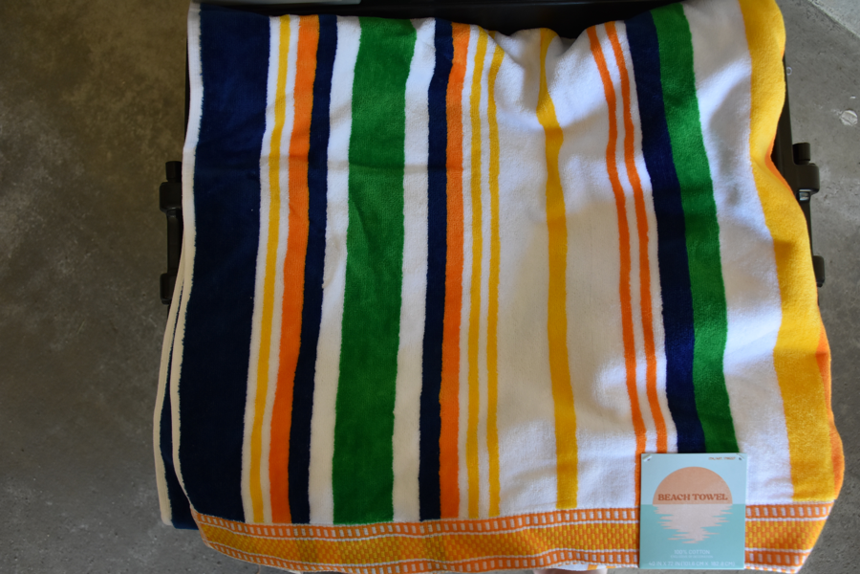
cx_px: 430
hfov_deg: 61.9
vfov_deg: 43.6
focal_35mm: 30
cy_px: 287
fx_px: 717
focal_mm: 20
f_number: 5
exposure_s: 1/100
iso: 800
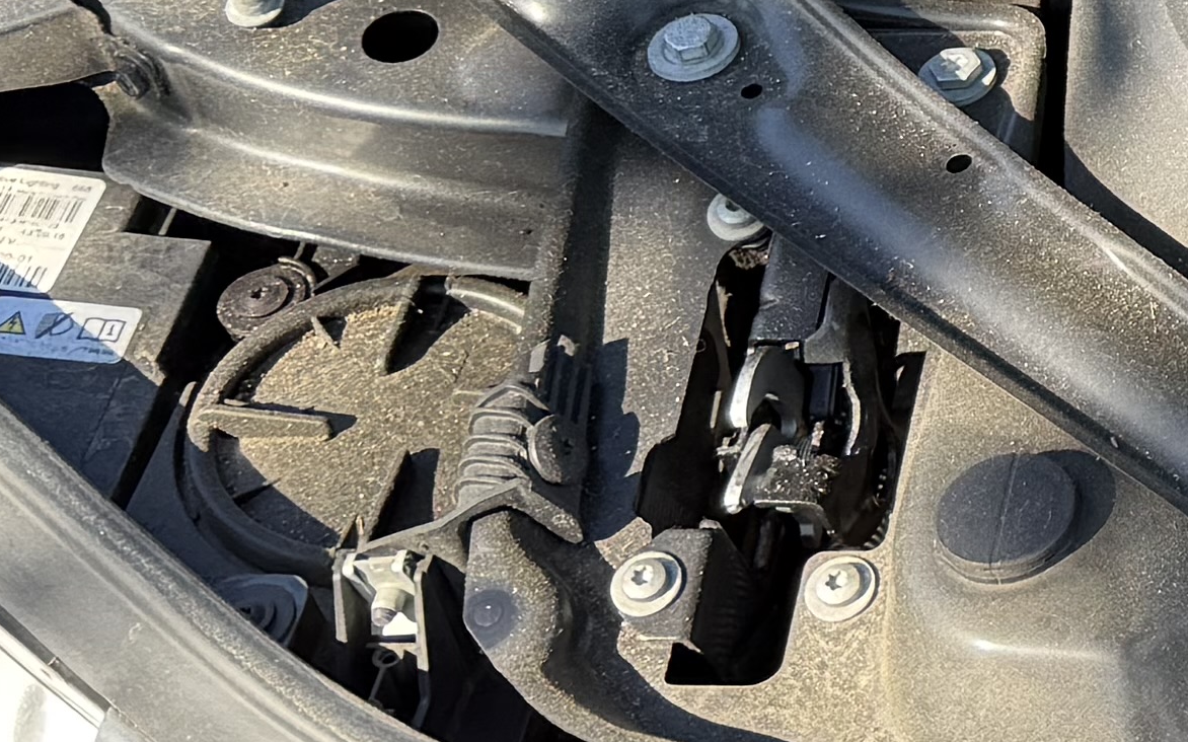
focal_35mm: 124
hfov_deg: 14.4
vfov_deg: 10.3
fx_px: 4014
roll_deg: +0.7
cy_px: -328
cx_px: 2270
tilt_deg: -40.9
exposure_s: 1/370
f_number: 1.78
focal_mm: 6.76
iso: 100
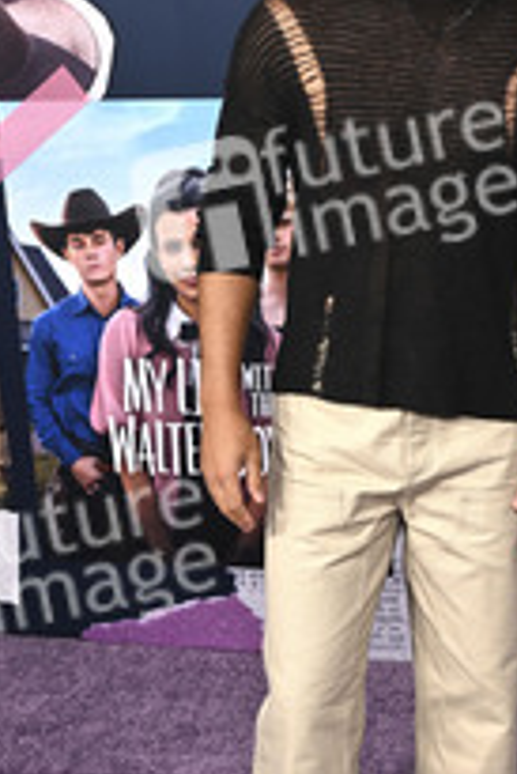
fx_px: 1591
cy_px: 381
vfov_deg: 27.3
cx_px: 434
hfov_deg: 18.2
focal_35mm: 74
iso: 1250
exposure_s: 1/250
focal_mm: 38
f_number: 5.6
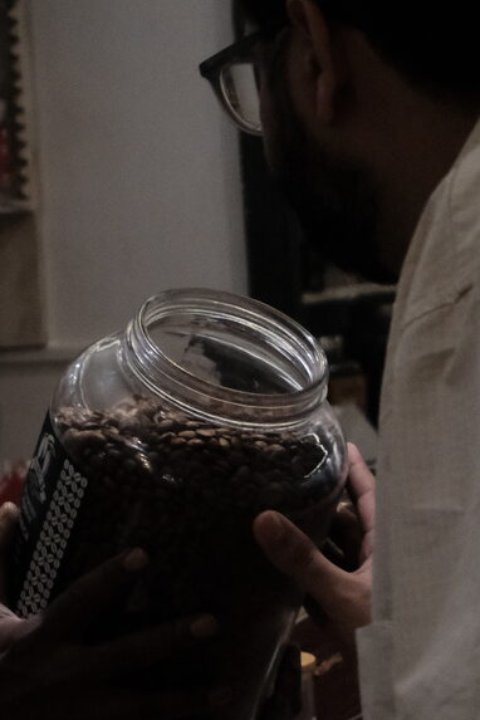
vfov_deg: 10.8
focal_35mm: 190
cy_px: 675
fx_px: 3800
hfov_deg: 7.2
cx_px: 319
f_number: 5.6
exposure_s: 1/180
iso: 4000
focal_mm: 45
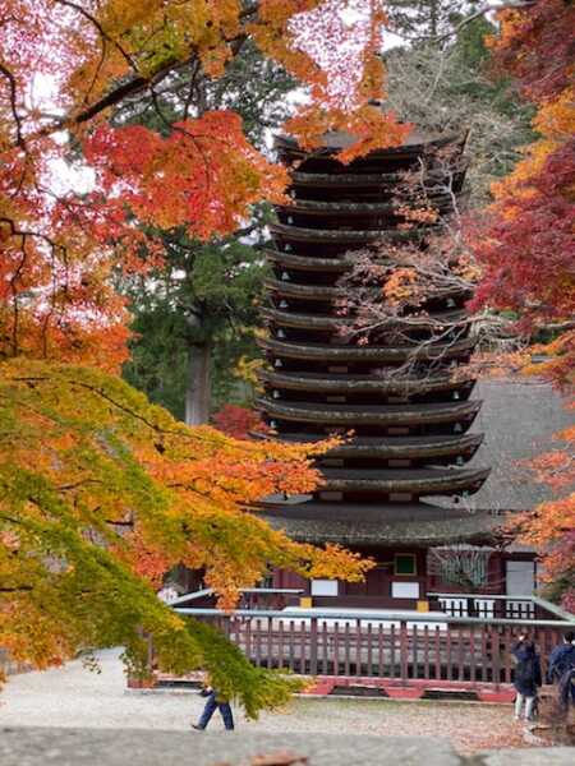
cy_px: 383
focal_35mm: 52
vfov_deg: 36.8
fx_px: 1152
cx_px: 288
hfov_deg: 28.0
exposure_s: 1/121
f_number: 2
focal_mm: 6
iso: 100
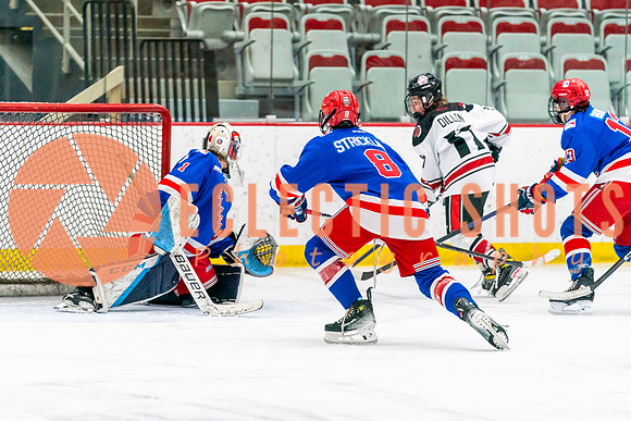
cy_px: 234
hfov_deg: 7.7
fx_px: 4694
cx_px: 218
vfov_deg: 5.1
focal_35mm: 268
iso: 3200
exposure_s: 1/1250
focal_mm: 200
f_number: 2.8
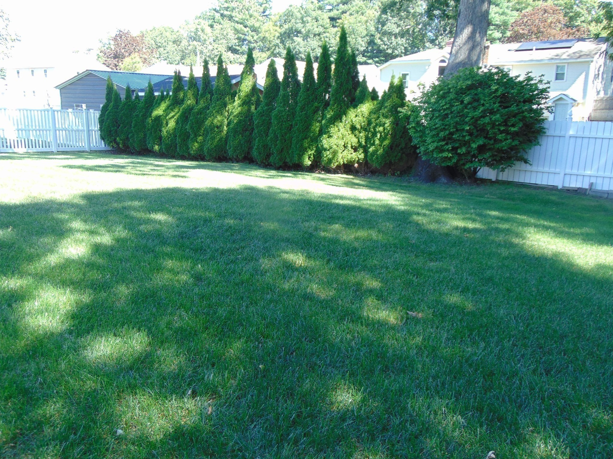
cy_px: 230
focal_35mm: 30
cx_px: 306
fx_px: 531
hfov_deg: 60.0
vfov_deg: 46.8
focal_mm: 5.4
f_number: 3.1
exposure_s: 1/100
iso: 80
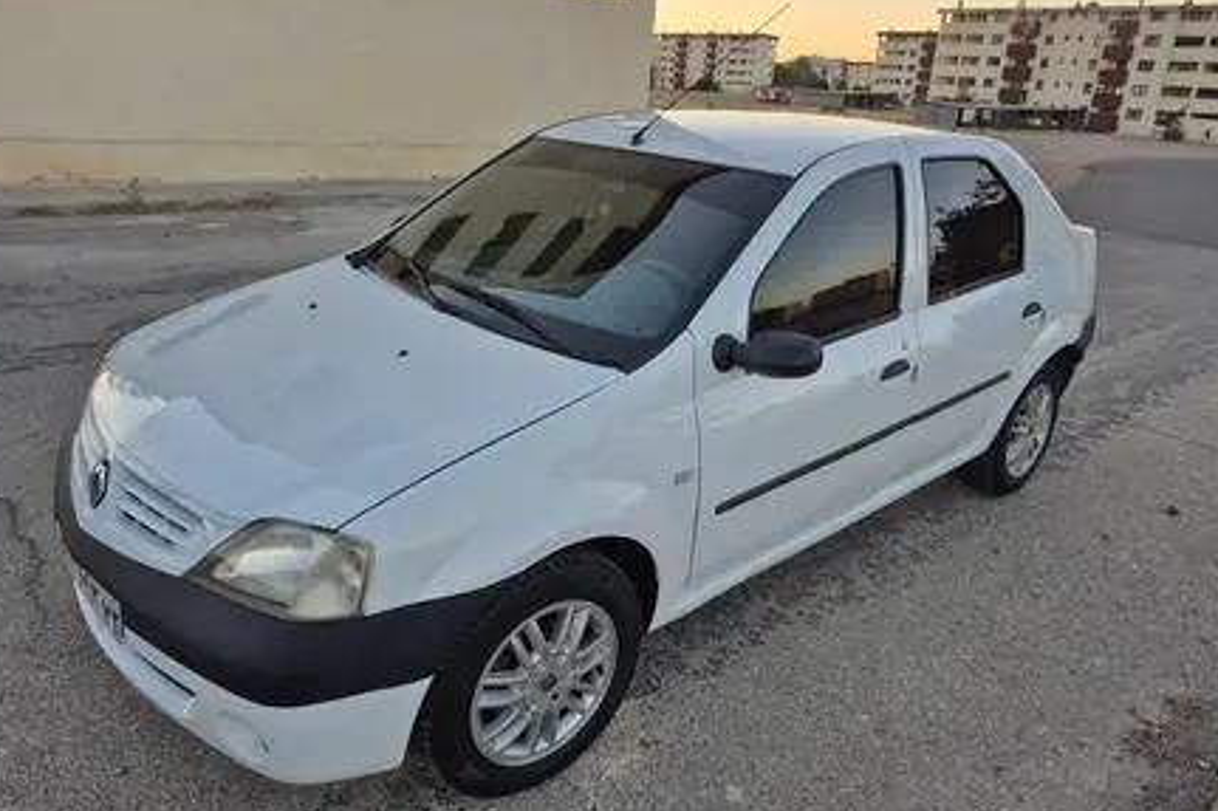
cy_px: 353
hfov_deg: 71.5
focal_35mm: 25
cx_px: 593
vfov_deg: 51.1
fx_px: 845
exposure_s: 1/297
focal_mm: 5.4
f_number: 1.8
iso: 25
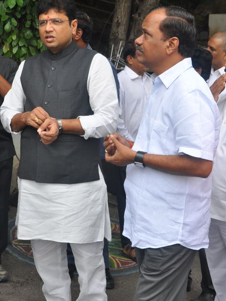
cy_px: 172
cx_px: 72
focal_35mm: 60
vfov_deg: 32.2
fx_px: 520
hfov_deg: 24.4
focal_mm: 25
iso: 250
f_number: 8
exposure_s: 1/125
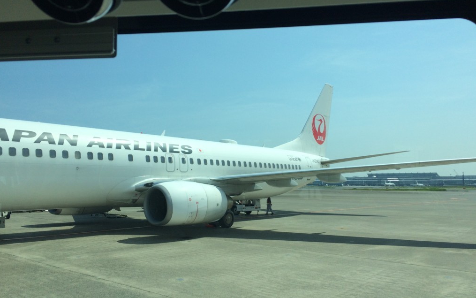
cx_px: 237
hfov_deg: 61.2
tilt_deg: +1.0
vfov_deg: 40.6
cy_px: 148
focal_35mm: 31
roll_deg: -0.5
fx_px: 402
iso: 32
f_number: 2.2
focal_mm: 4.15
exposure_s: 1/1953
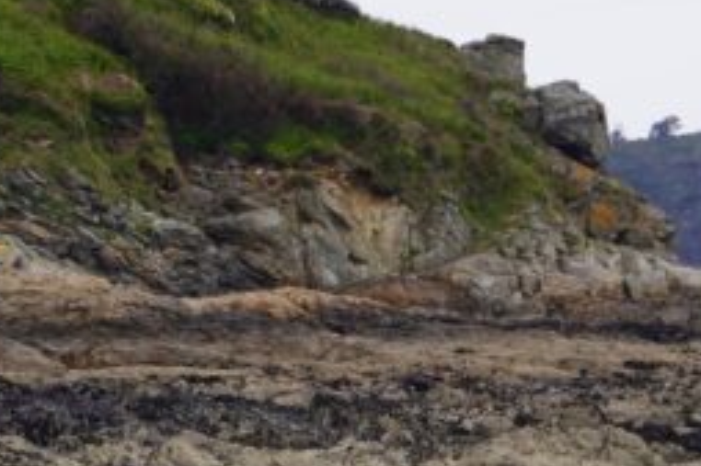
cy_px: 688
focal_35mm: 648
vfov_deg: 2.1
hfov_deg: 3.2
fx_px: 12610
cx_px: 47
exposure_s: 1/400
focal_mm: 107
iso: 100
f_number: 5.6
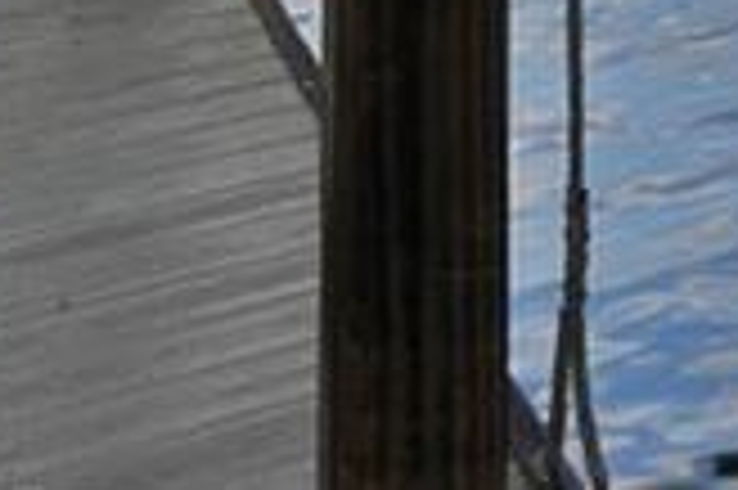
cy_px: -760
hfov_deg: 14.3
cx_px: 1737
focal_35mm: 100
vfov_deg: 11.0
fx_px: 2048
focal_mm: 16
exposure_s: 1/15
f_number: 22
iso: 100
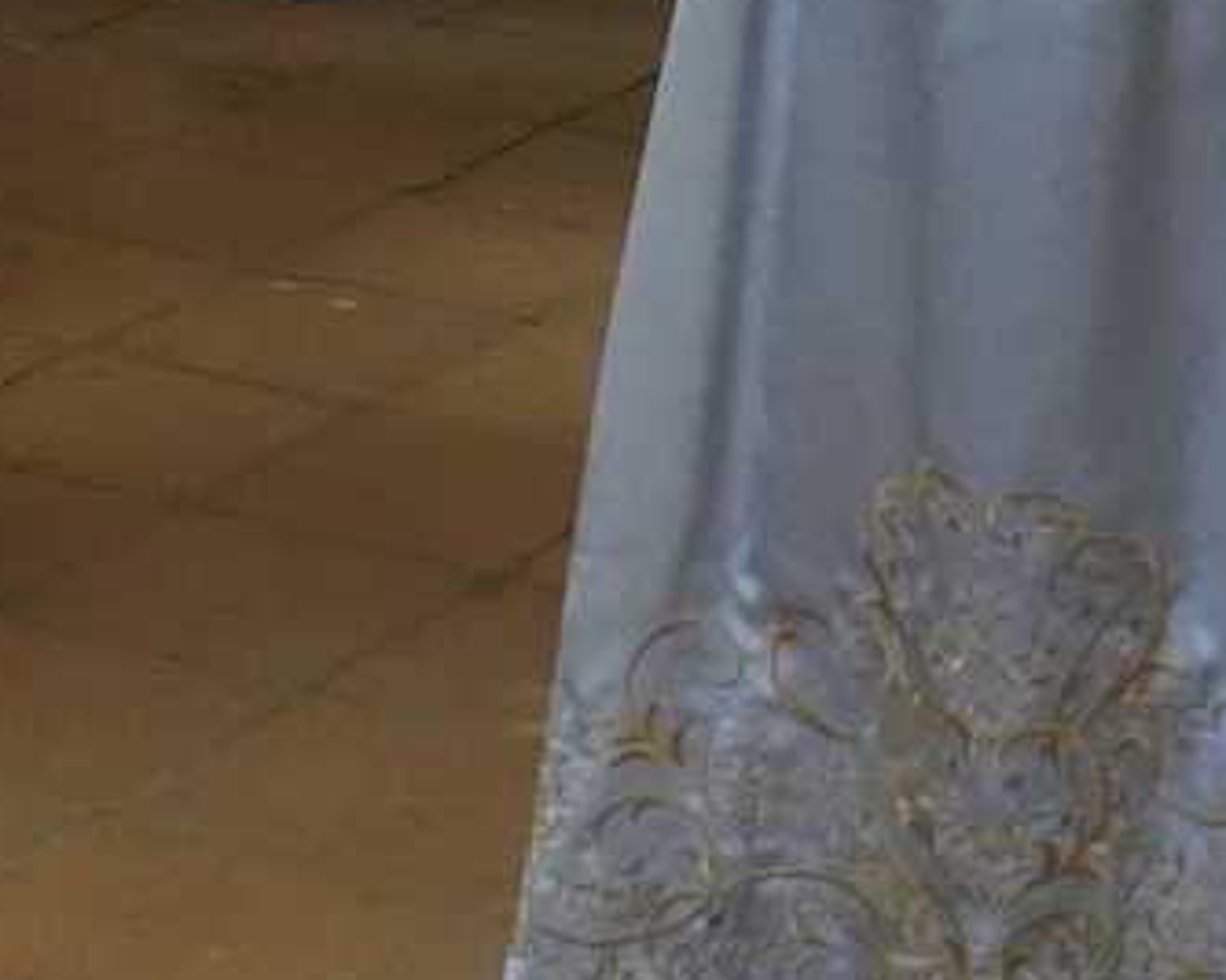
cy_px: -936
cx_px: 92
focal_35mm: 151
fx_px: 5477
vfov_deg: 9.6
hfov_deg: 12.7
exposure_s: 1/160
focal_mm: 28
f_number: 4
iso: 10000
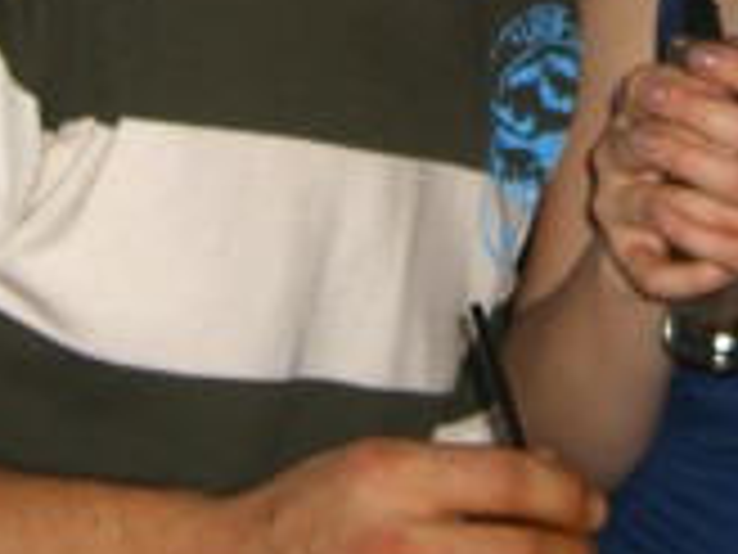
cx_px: 652
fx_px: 2963
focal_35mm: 139
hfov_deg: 14.1
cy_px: -27
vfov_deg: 10.6
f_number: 2.8
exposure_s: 1/60
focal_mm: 7.9
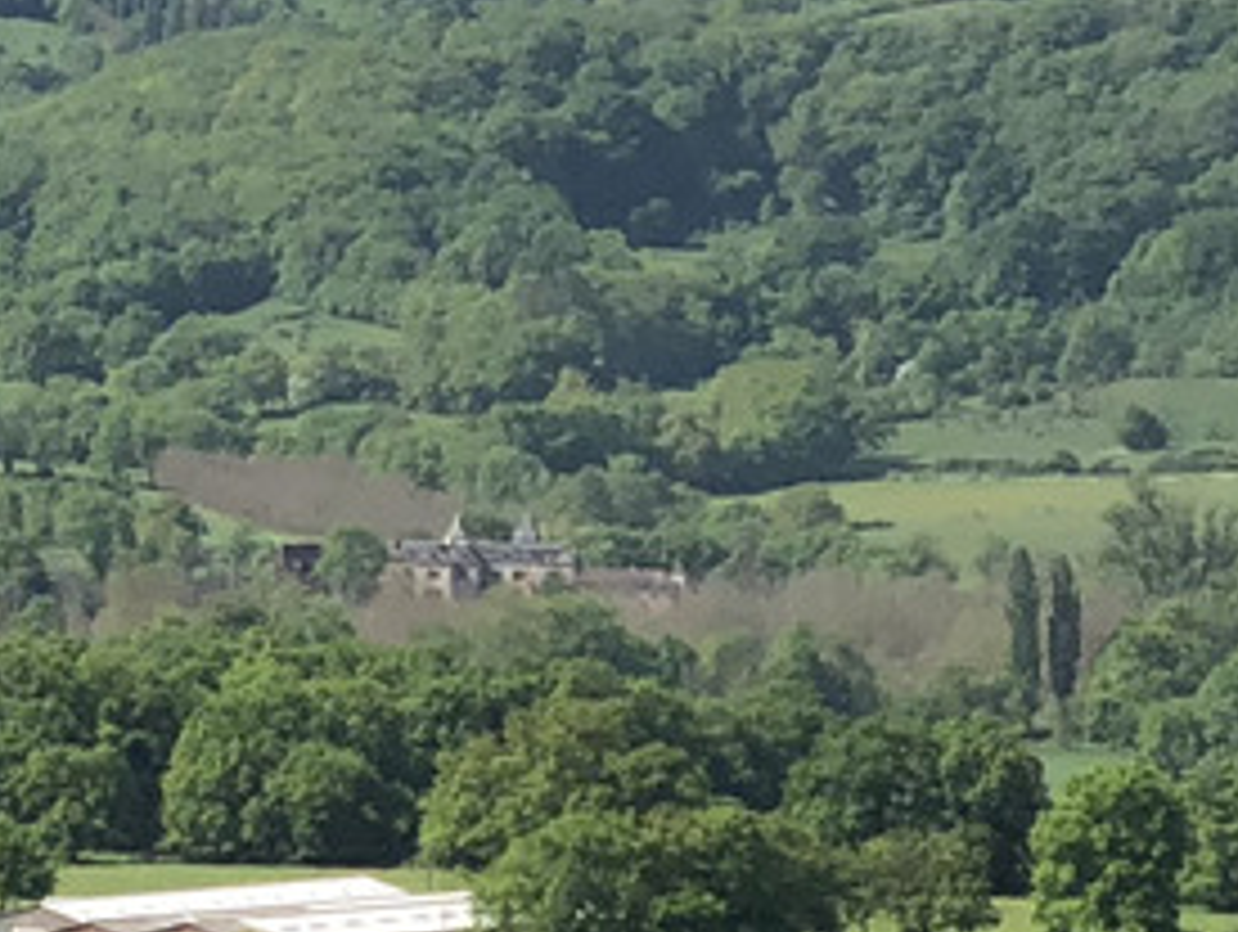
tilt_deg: +0.5
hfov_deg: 6.3
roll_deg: +0.6
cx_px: -1706
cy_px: 140
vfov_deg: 4.9
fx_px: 10815
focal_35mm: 302
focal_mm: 6
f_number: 2.4
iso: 16
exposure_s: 1/1116
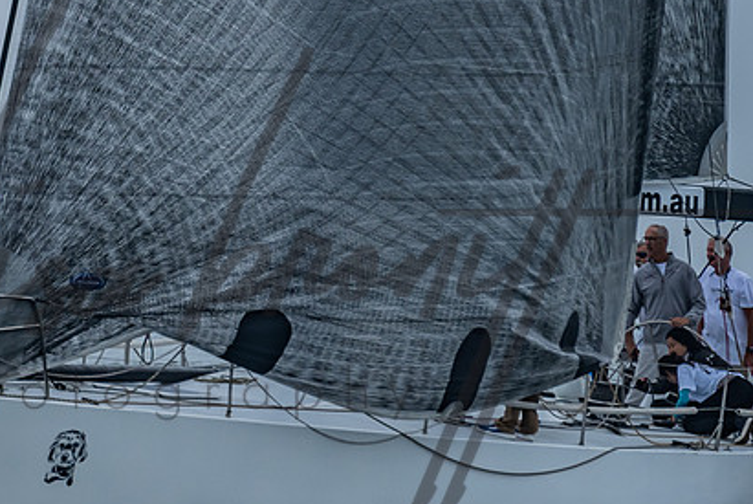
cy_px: 27
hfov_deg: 4.1
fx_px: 10532
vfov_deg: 2.7
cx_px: -170
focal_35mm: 503
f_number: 6.3
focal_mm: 180
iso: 320
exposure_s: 1/2000
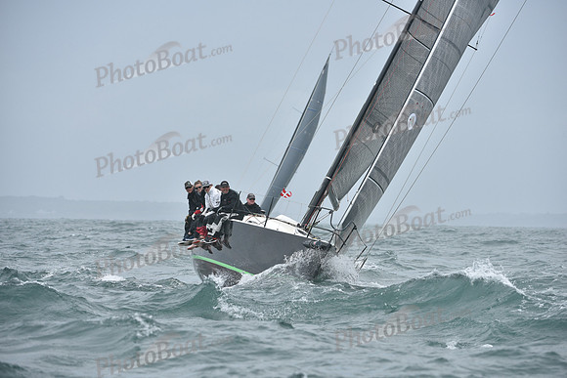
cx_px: 284
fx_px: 4096
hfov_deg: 7.9
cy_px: 189
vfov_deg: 5.3
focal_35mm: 260
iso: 320
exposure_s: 1/1000
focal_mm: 260
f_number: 6.3
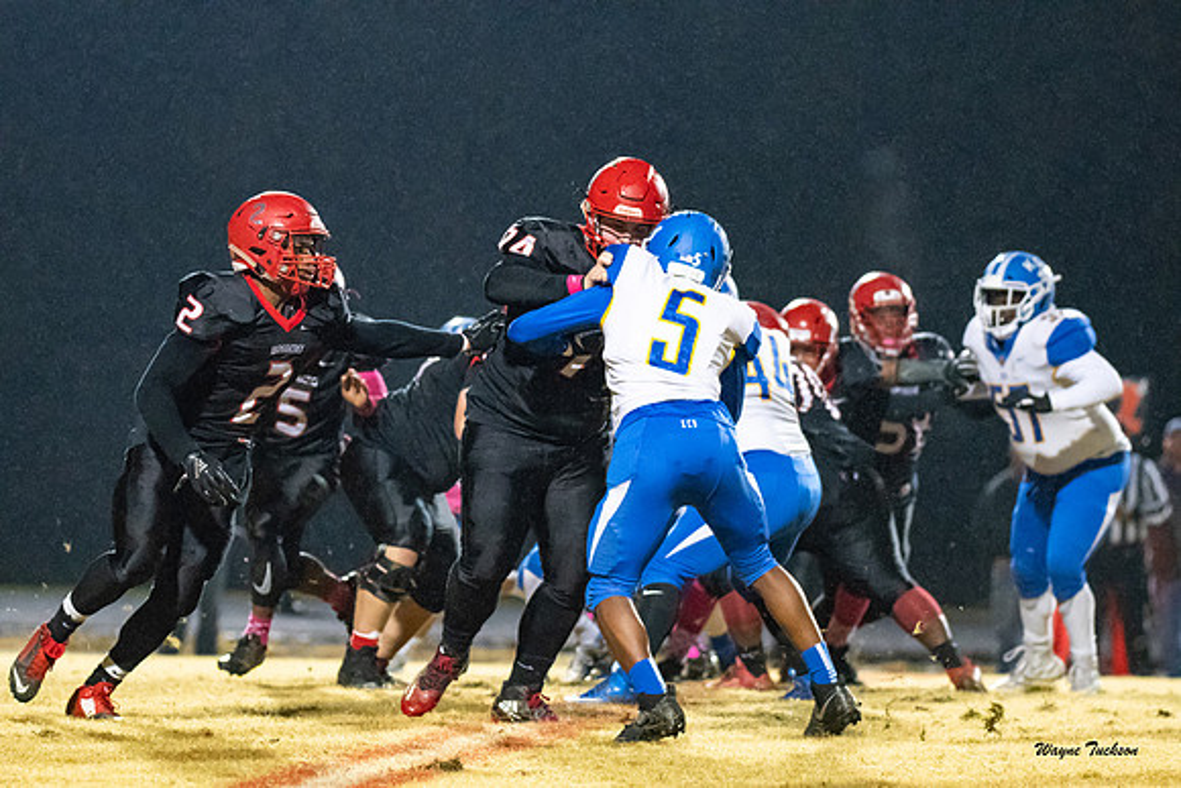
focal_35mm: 255
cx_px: 590
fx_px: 8367
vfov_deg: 5.4
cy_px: 394
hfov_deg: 8.1
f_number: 2.8
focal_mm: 170
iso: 8000
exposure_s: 1/1250
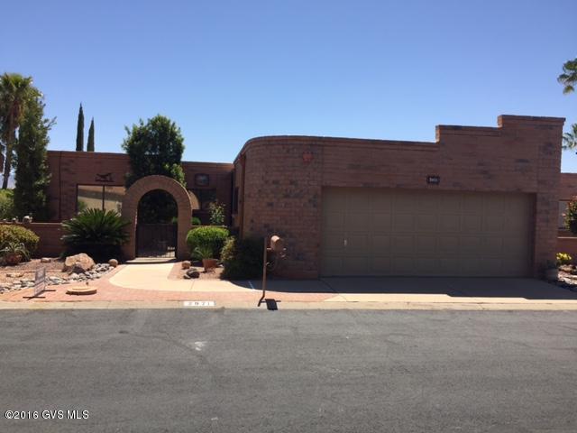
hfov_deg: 61.7
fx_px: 483
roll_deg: -1.2
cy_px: 216
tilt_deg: -3.2
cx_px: 288
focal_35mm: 29
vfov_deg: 48.2
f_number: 2.2
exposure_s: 1/1582
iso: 32
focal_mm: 4.15
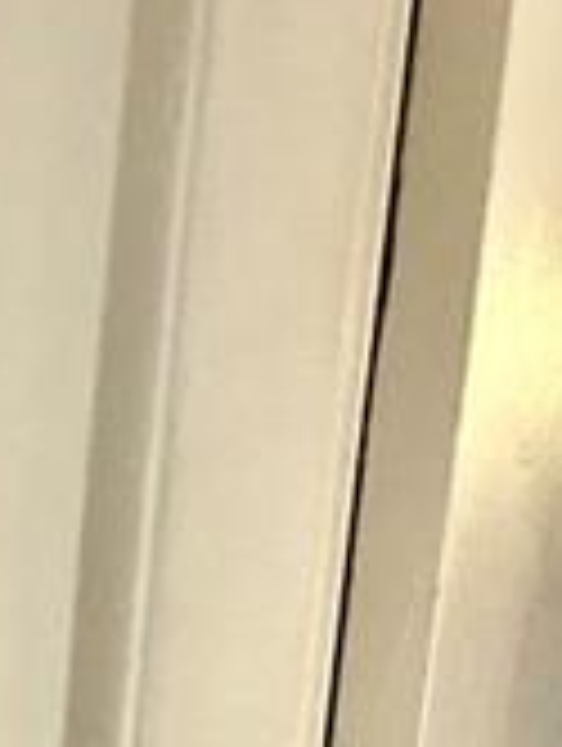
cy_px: 711
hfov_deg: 12.0
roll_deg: -0.3
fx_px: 2181
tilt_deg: -11.8
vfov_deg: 19.0
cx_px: -773
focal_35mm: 101
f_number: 2.2
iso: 800
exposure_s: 1/60
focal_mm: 2.22
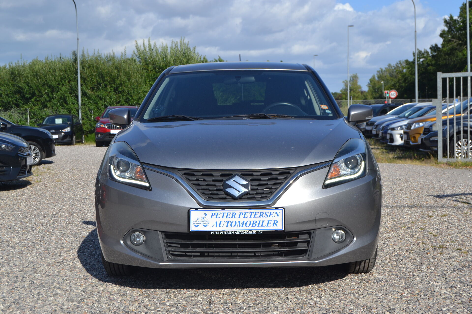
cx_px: 236
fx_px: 688
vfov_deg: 25.8
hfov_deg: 37.9
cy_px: 157
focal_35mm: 52
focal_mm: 35
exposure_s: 1/320
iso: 100
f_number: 9
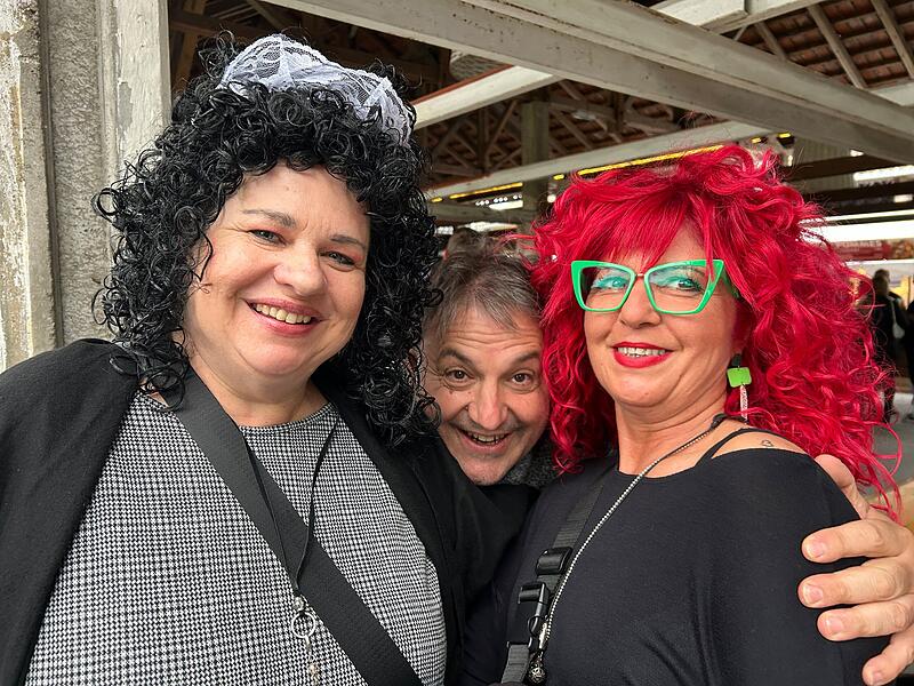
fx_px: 687
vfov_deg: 53.1
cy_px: 343
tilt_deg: -5.2
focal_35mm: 26
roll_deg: +0.5
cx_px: 457
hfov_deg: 67.3
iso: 125
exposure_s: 1/50
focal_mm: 5.7
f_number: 1.5
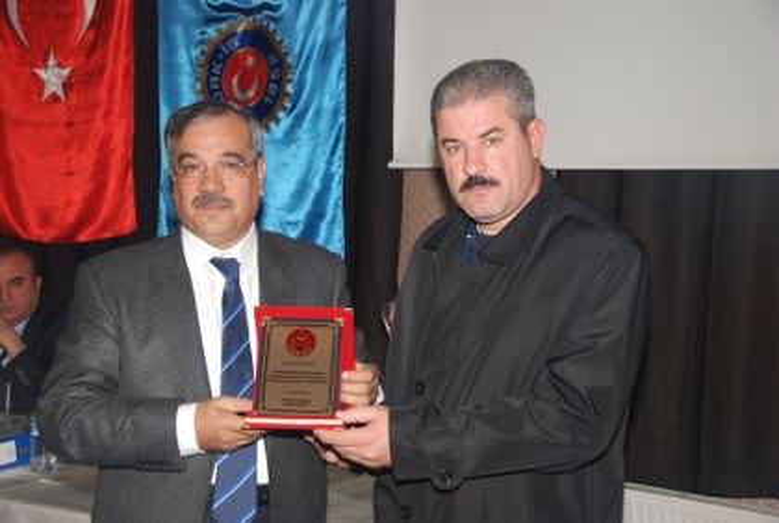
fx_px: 1171
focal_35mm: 54
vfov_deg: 25.2
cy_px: 262
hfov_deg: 36.8
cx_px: 390
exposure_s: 1/60
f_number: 4.5
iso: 200
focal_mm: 36
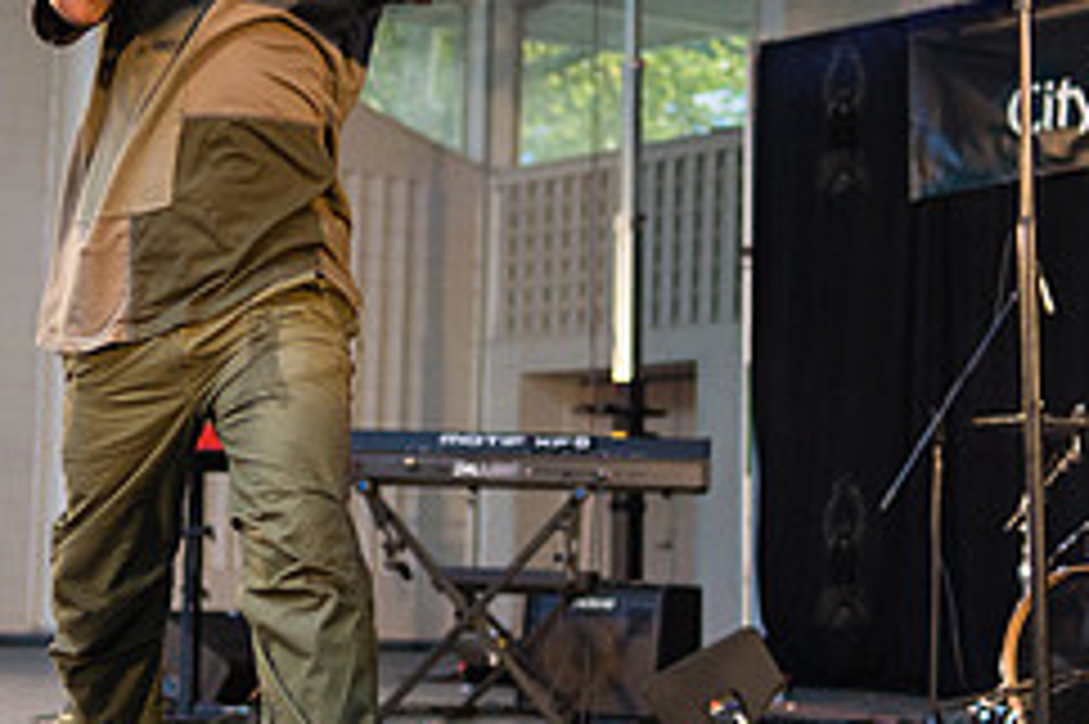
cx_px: 261
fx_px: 2539
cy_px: 331
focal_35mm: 84
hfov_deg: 23.9
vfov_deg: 16.2
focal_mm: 35
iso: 2000
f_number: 2
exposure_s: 1/2000
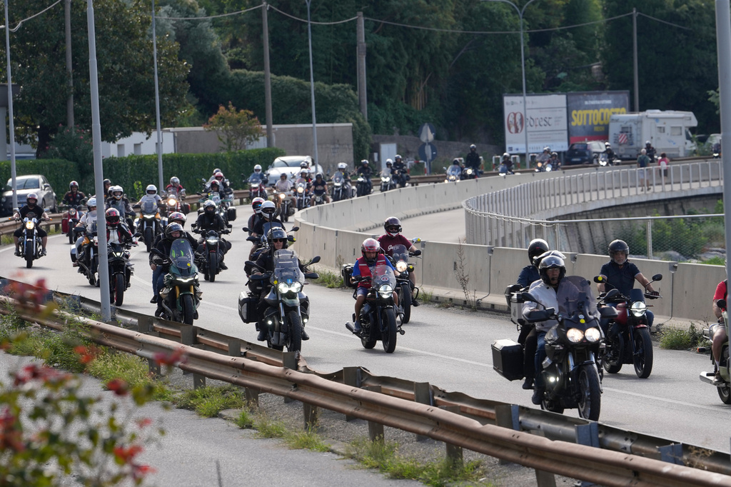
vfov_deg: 5.9
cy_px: 244
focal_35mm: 234
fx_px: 4750
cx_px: 366
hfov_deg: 8.8
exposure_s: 1/1250
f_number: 4.5
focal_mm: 156
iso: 400
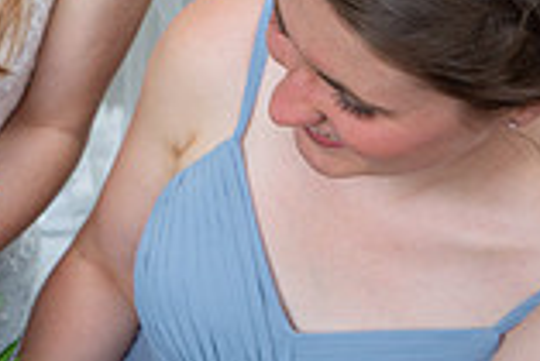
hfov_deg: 13.8
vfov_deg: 9.8
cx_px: -265
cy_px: 256
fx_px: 2102
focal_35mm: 140
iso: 400
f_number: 7.1
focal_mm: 38
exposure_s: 1/100
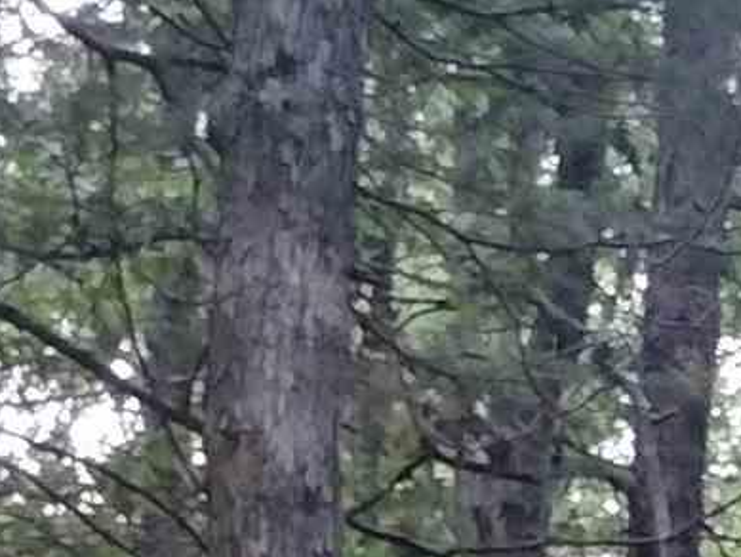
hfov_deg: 9.0
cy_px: 1219
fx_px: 4561
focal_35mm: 213
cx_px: 1116
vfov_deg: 6.7
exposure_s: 1/60
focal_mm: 4.71
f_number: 1.7
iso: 144
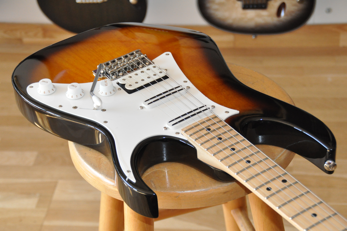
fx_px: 866
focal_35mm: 90
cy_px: 116
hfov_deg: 22.6
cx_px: 174
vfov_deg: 15.2
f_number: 7.1
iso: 2000
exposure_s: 1/200
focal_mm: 60
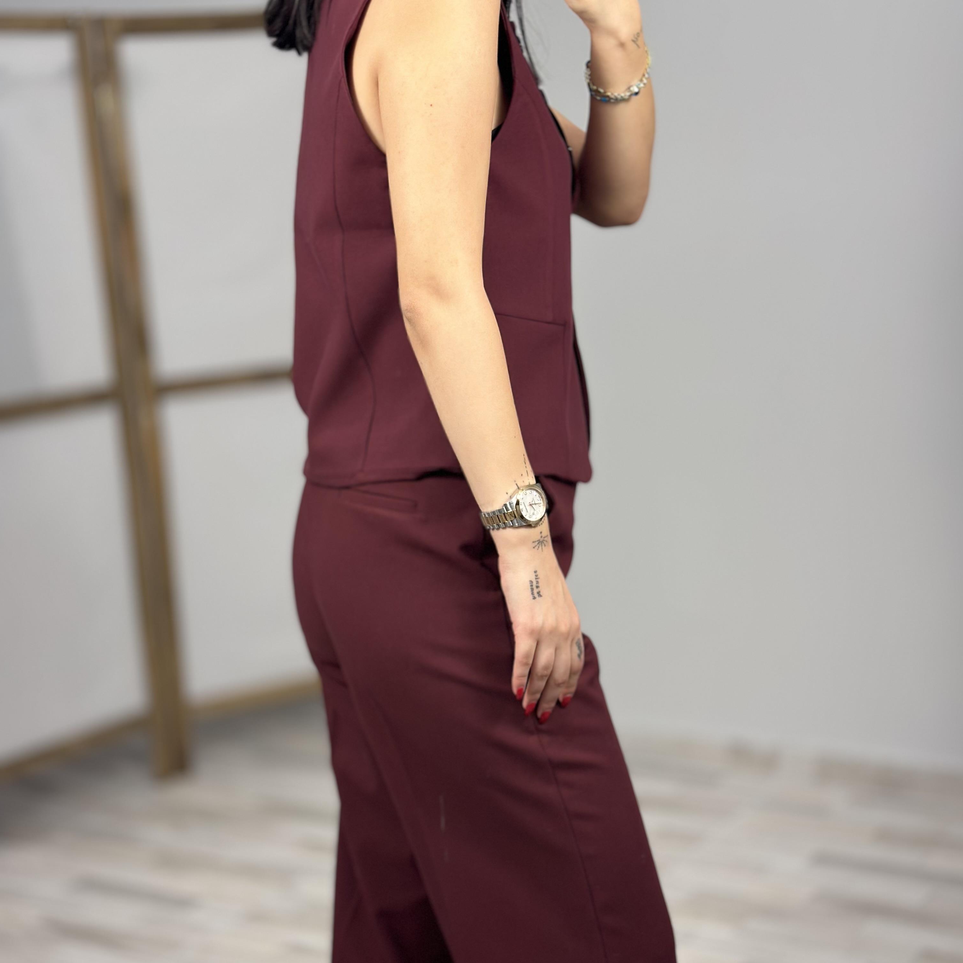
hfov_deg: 30.0
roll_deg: +2.3
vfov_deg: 30.0
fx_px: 1794
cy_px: 560
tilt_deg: -31.4
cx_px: 484
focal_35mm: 57
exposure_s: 1/100
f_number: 1.78
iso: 100
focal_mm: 6.86
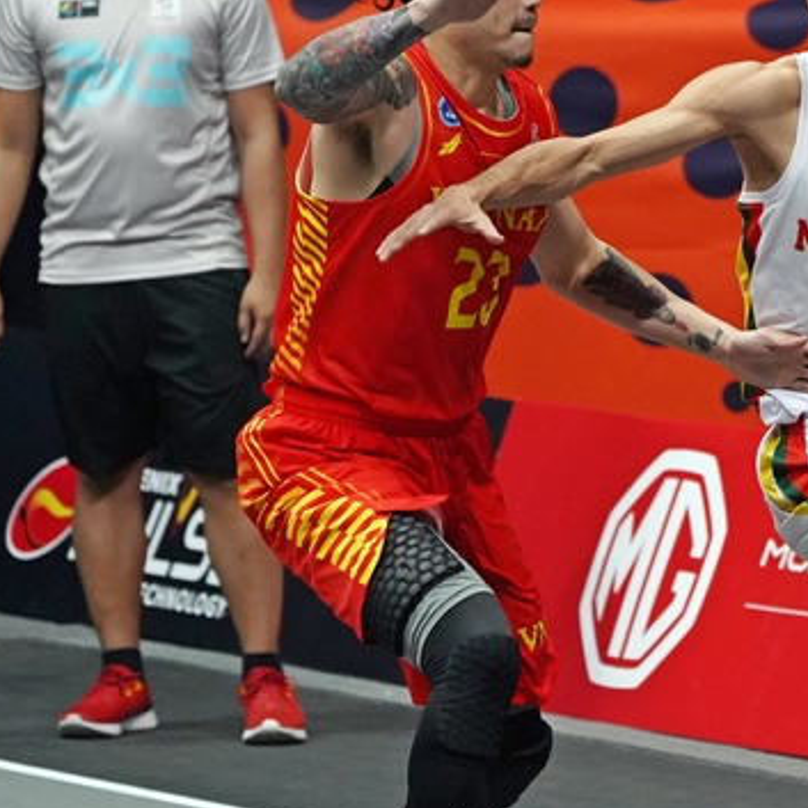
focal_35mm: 466
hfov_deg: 3.8
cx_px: 673
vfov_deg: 3.8
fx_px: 12306
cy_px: 336
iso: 10000
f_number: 5.6
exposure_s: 1/1000
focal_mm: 215
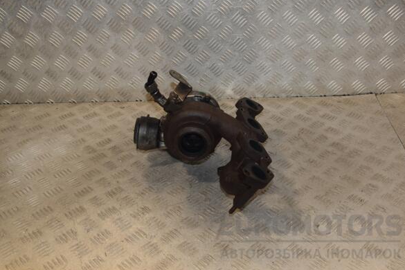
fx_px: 450
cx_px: 207
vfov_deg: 33.4
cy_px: 133
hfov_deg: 48.5
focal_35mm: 40
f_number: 6.3
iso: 800
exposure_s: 1/200
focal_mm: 26
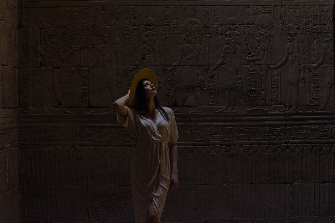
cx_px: 168
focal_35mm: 50
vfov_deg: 27.0
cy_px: 112
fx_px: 465
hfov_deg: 39.6
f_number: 5
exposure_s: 1/25
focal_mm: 50
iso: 800
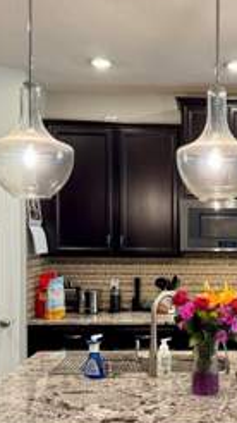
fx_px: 571
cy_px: 254
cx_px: 228
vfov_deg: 40.4
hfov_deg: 22.7
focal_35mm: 51
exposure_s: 1/60
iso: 200
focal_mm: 6.76
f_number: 1.78
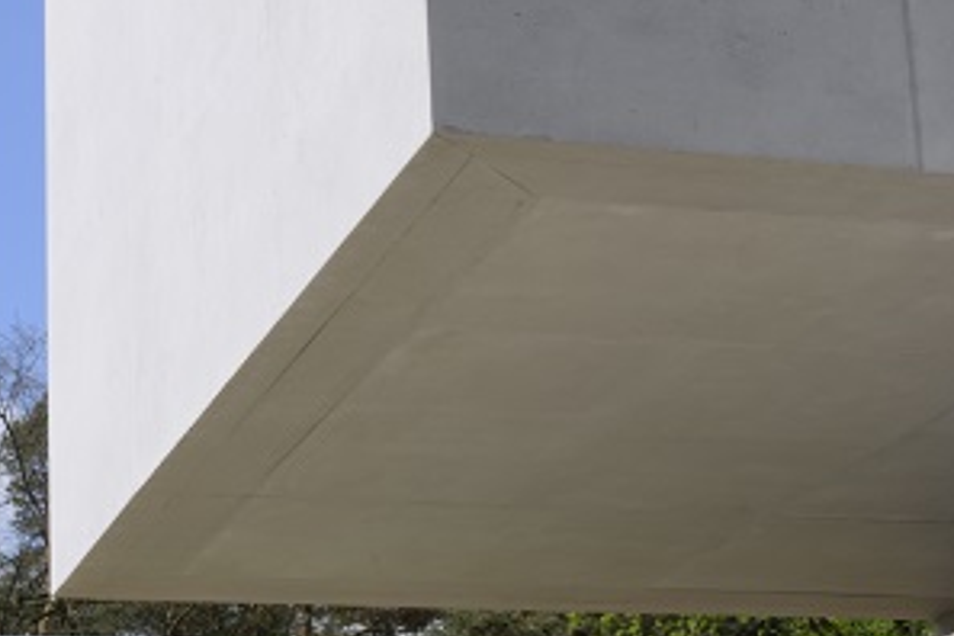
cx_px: 244
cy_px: 601
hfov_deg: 19.1
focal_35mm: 106
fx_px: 2809
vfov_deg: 12.8
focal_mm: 35
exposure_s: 1/30
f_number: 22
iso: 160
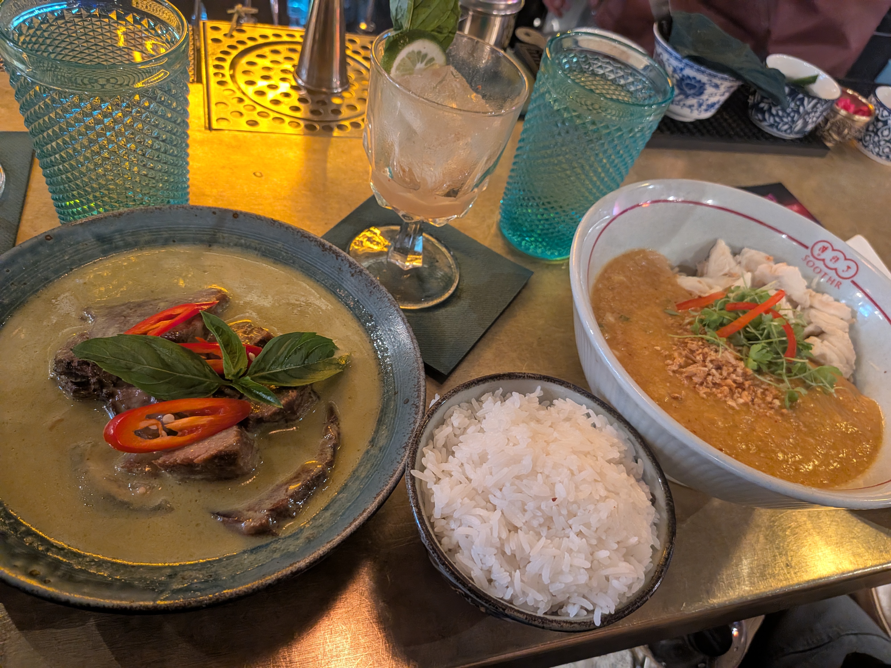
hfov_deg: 71.6
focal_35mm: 24
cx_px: 446
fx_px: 618
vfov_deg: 56.8
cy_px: 334
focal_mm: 4.53
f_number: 1.7
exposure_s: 1/30
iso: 1009
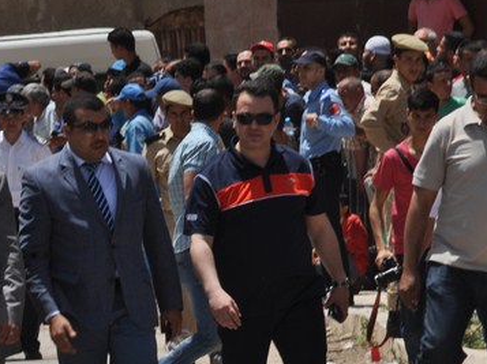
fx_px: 7266
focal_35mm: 517
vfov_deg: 2.9
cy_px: 250
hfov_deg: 3.8
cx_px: 94
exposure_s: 1/200
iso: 200
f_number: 13
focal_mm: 200
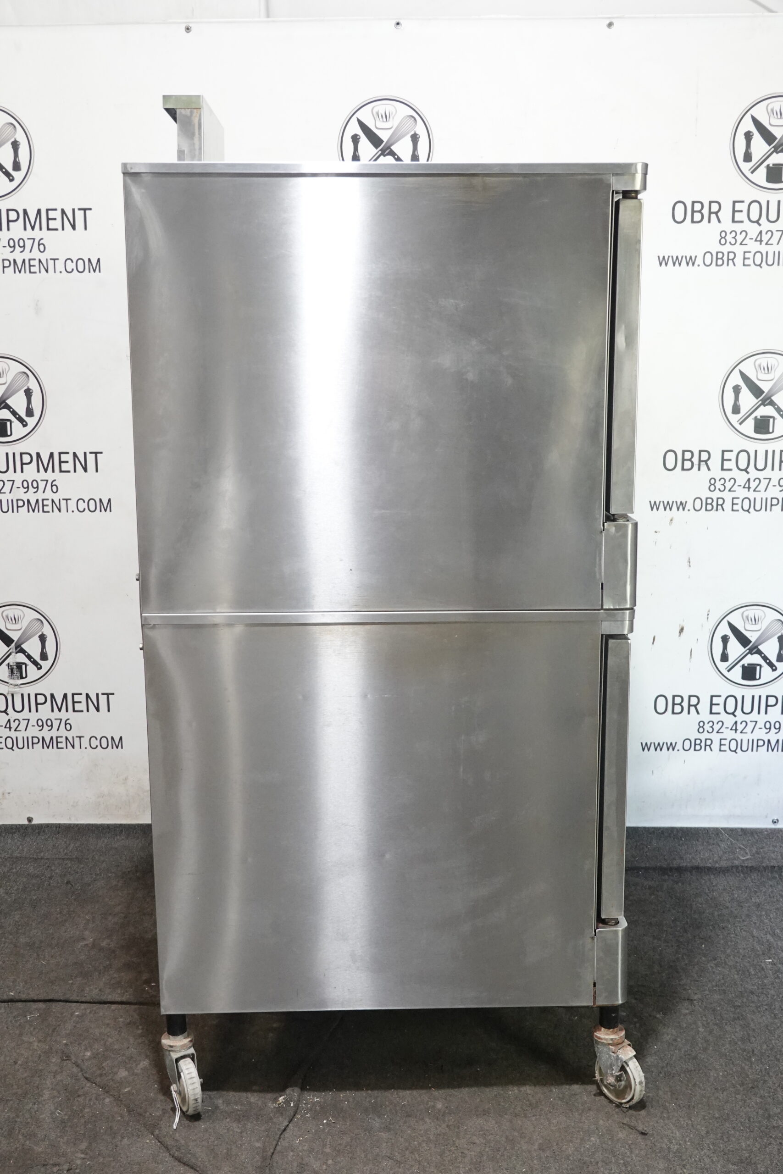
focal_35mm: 40
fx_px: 1305
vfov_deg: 48.5
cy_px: 587
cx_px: 392
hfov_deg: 33.4
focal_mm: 14.69
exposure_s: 1/40
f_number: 4
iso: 1250
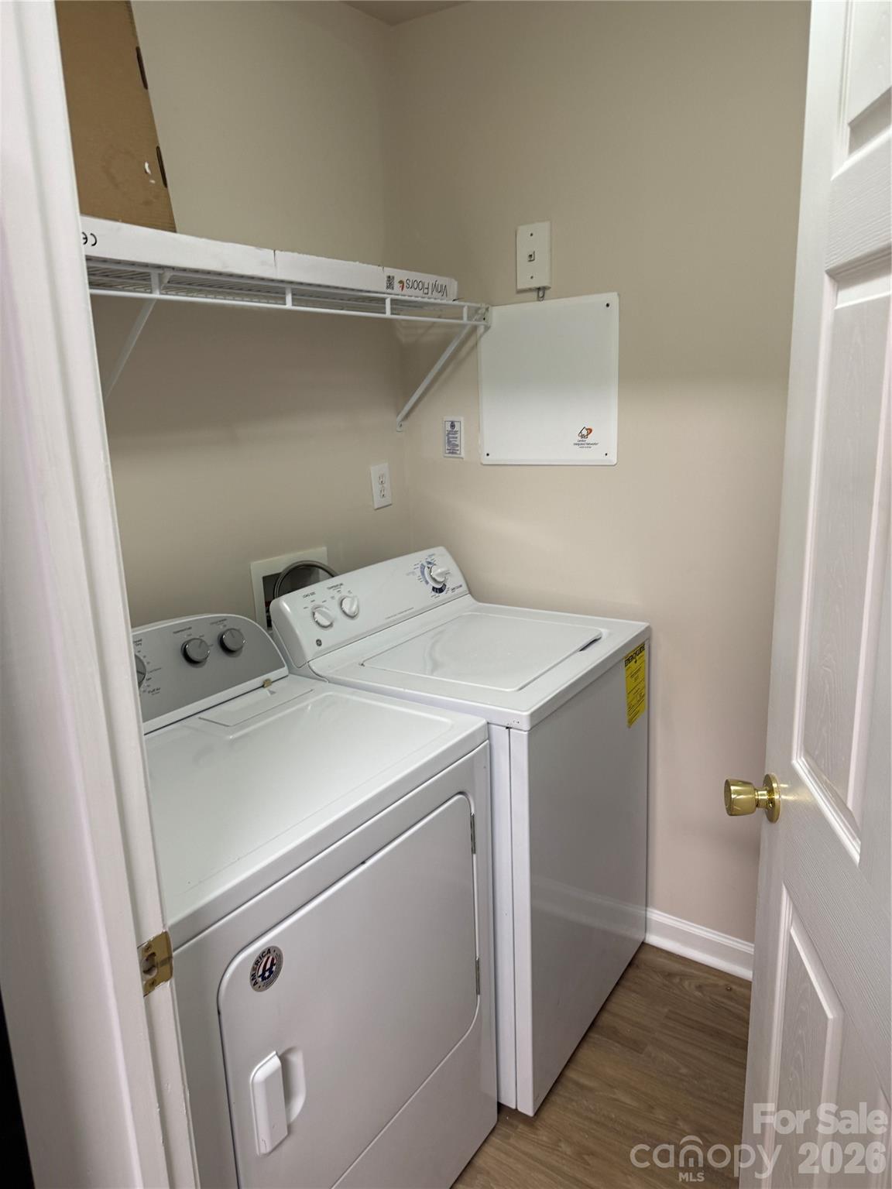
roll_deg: +0.2
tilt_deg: -11.9
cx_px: 446
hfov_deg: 56.8
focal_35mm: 24
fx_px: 825
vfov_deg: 71.6
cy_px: 594
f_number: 1.78
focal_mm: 6.76
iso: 125
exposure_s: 1/60
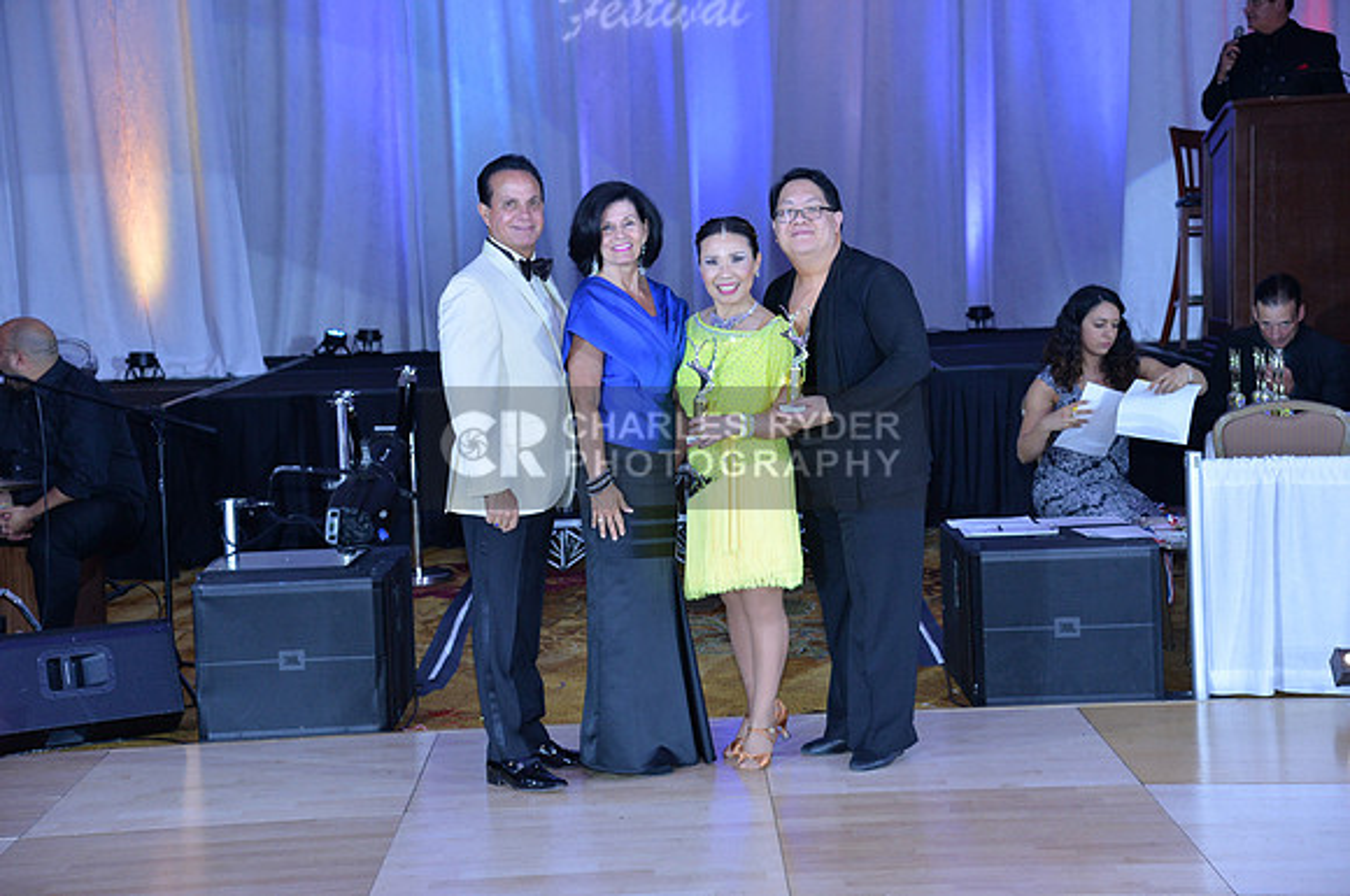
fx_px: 2434
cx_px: 675
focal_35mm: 65
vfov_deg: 20.9
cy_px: 448
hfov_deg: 31.0
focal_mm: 65
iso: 1600
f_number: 5.6
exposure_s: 1/250
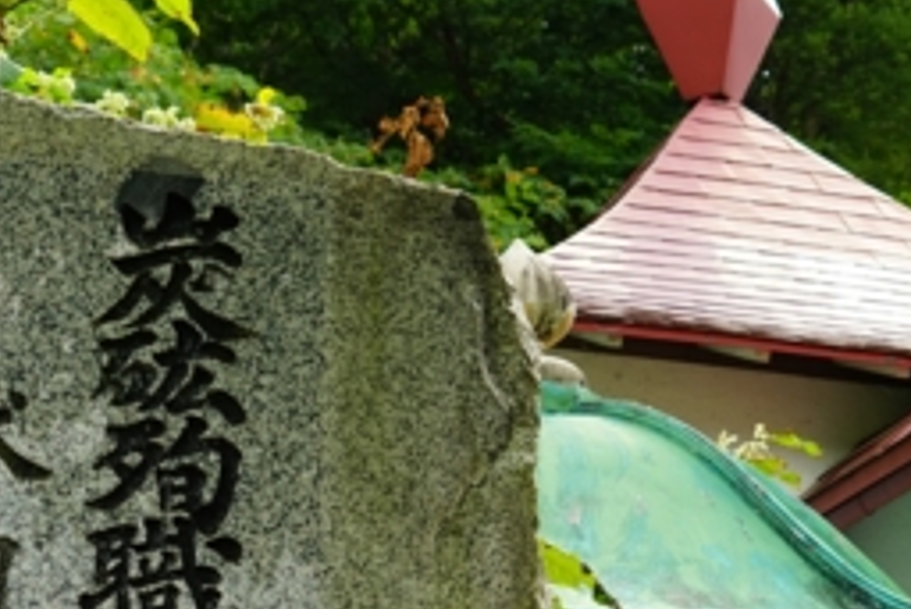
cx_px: 530
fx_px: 2532
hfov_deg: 20.4
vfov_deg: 13.5
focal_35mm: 100
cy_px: 598
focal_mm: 32
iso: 100
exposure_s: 1/90
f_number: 6.7
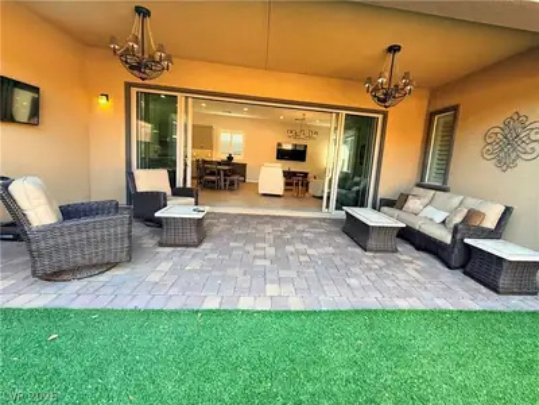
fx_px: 218
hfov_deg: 102.1
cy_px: 202
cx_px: 270
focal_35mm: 14
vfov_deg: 85.7
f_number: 2.2
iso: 160
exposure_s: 1/120
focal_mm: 2.22
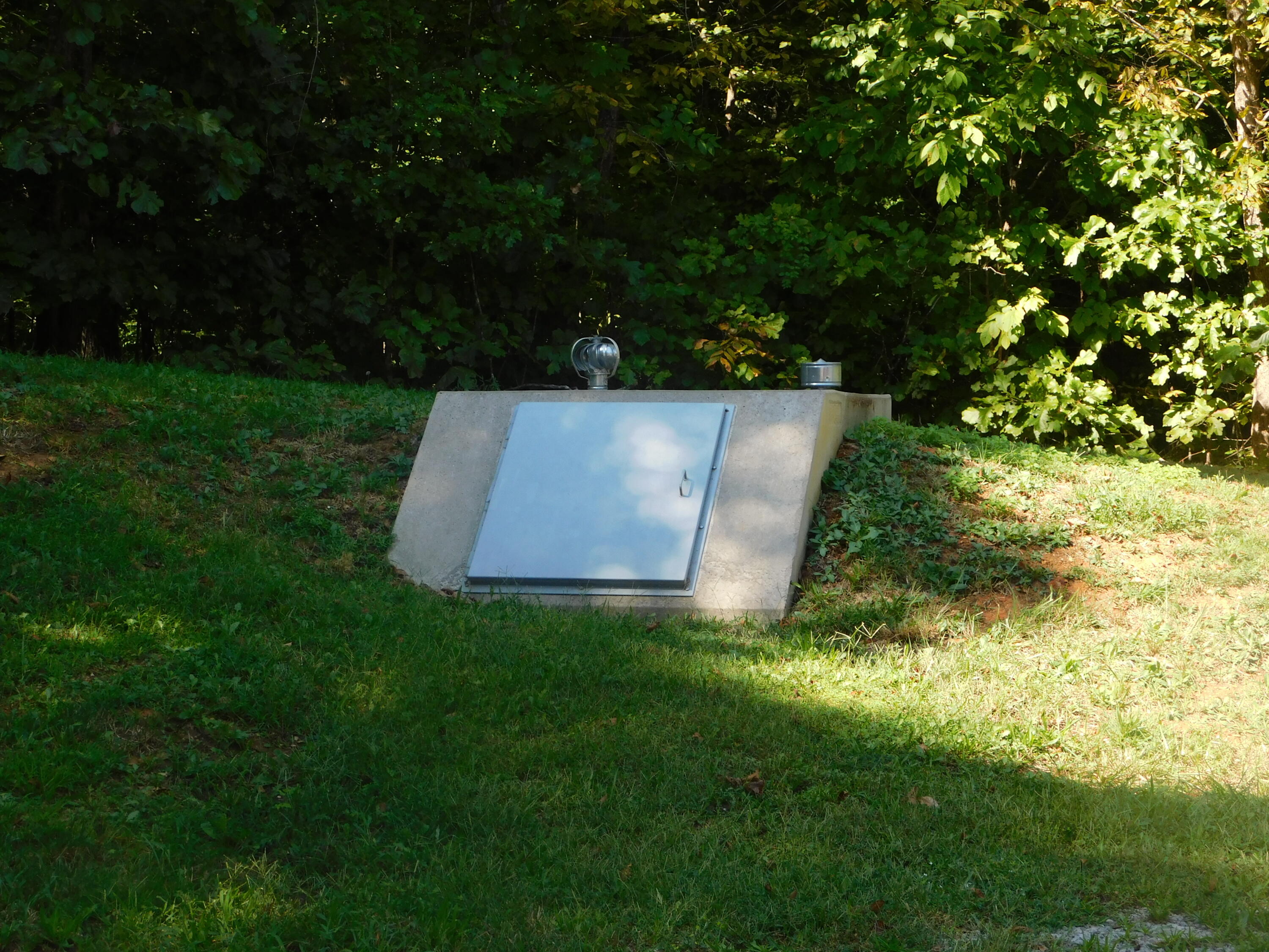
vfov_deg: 18.4
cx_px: 634
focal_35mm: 80
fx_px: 2933
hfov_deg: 24.4
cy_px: 476
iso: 125
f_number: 4.4
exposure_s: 1/200
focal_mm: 14.2
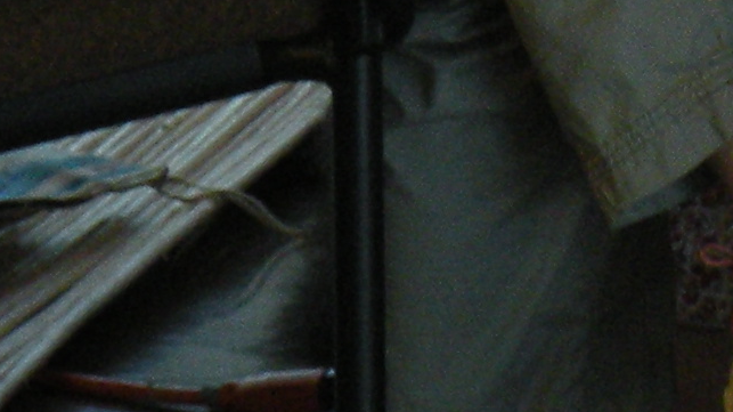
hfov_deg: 4.5
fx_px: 9131
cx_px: 1982
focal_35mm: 470
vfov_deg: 2.6
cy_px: -743
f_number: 4
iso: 186
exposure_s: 1/64
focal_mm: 13.4
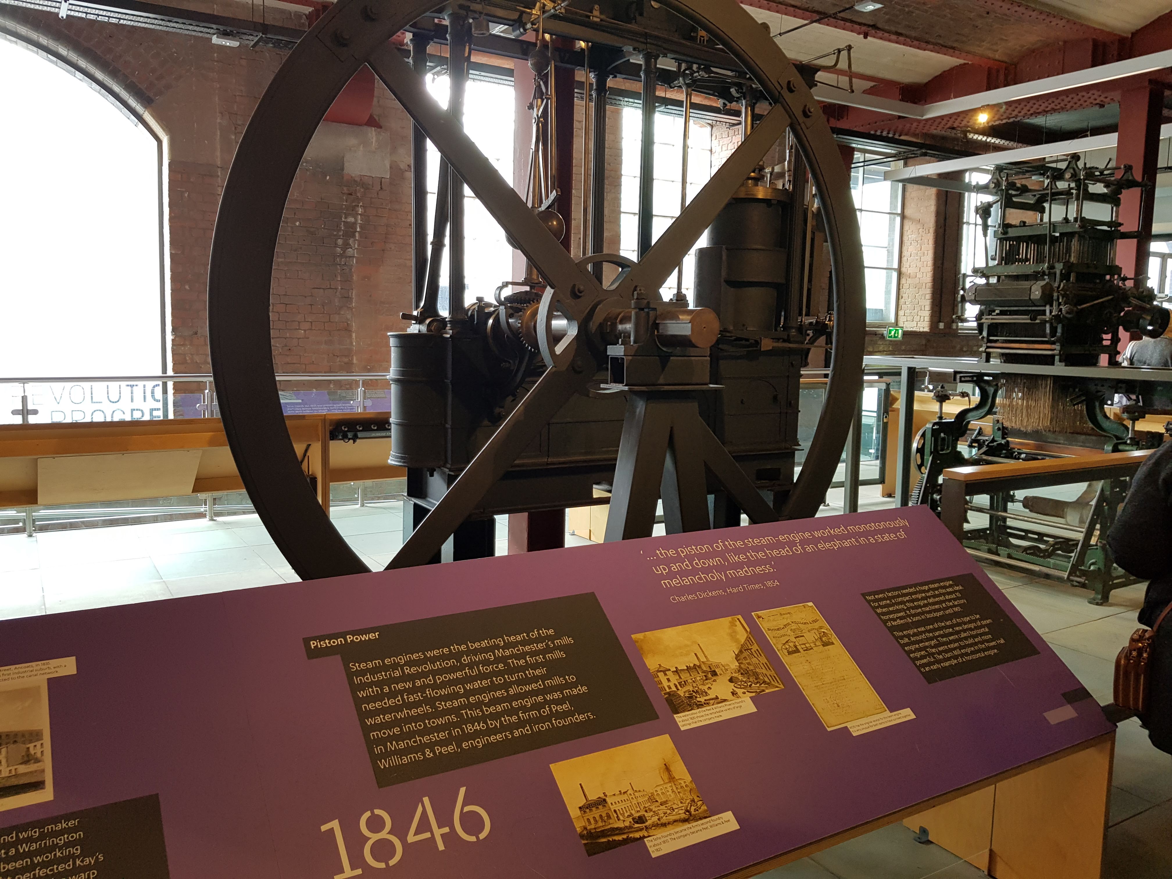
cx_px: 586
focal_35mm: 26
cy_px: 440
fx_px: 880
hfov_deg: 67.3
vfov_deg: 53.1
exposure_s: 1/50
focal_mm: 4.2
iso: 80
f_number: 1.7
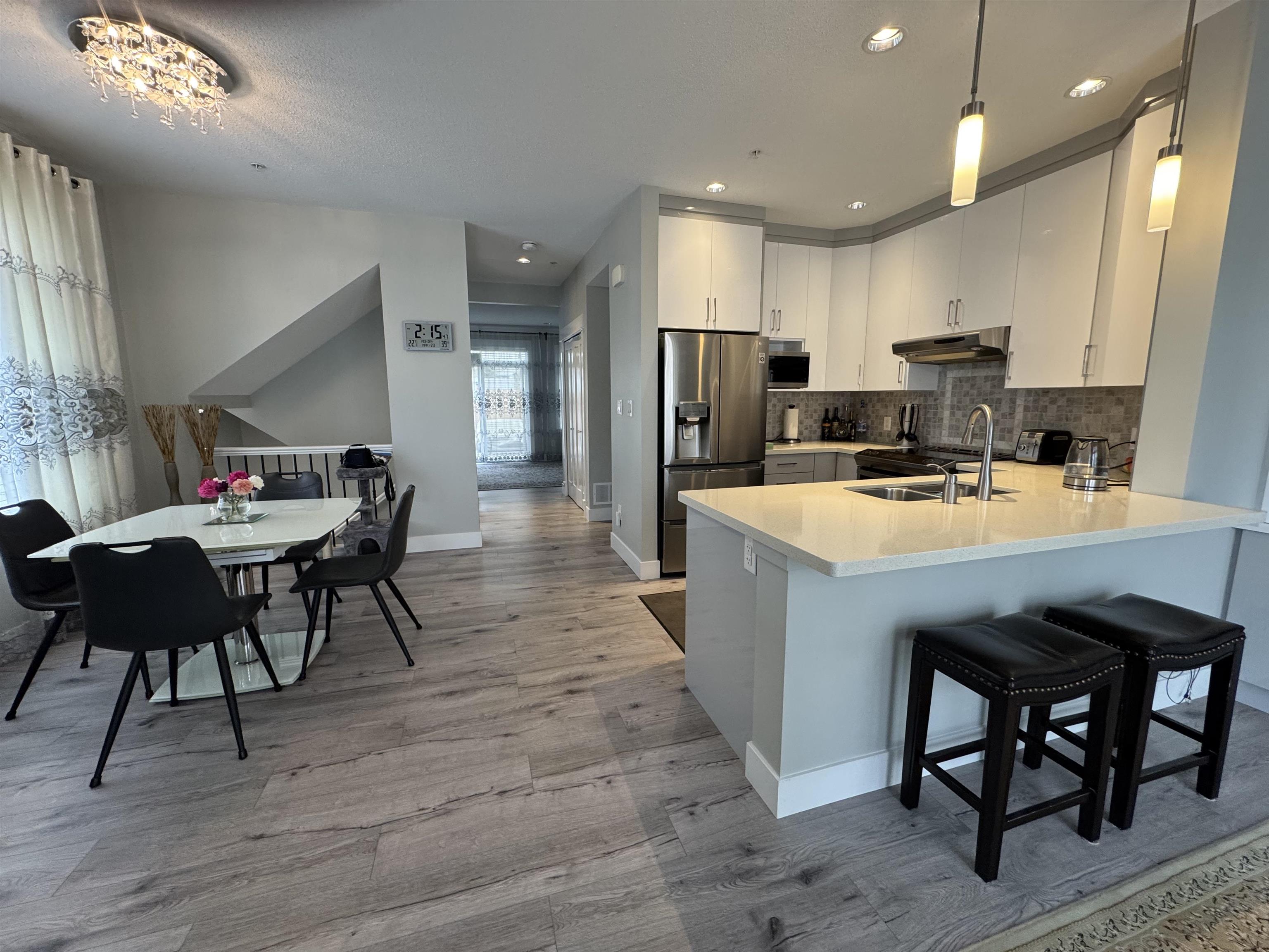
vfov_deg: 85.7
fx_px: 513
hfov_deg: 102.1
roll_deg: +0.4
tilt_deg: -7.9
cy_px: 476
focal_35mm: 14
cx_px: 634
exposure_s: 1/120
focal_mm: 2.22
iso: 200
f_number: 2.2
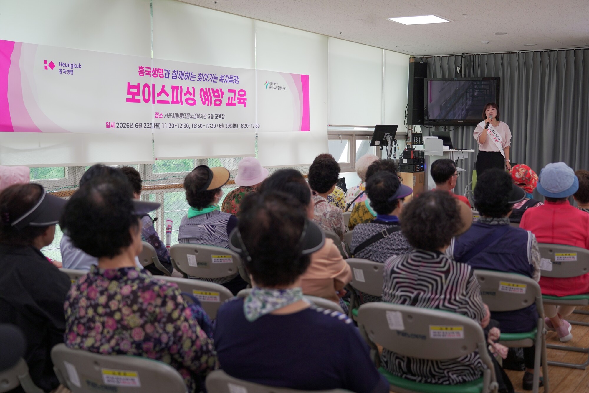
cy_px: 196
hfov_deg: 43.6
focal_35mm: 45
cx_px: 294
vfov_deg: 29.9
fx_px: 736
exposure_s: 1/100
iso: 800
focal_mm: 45
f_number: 4
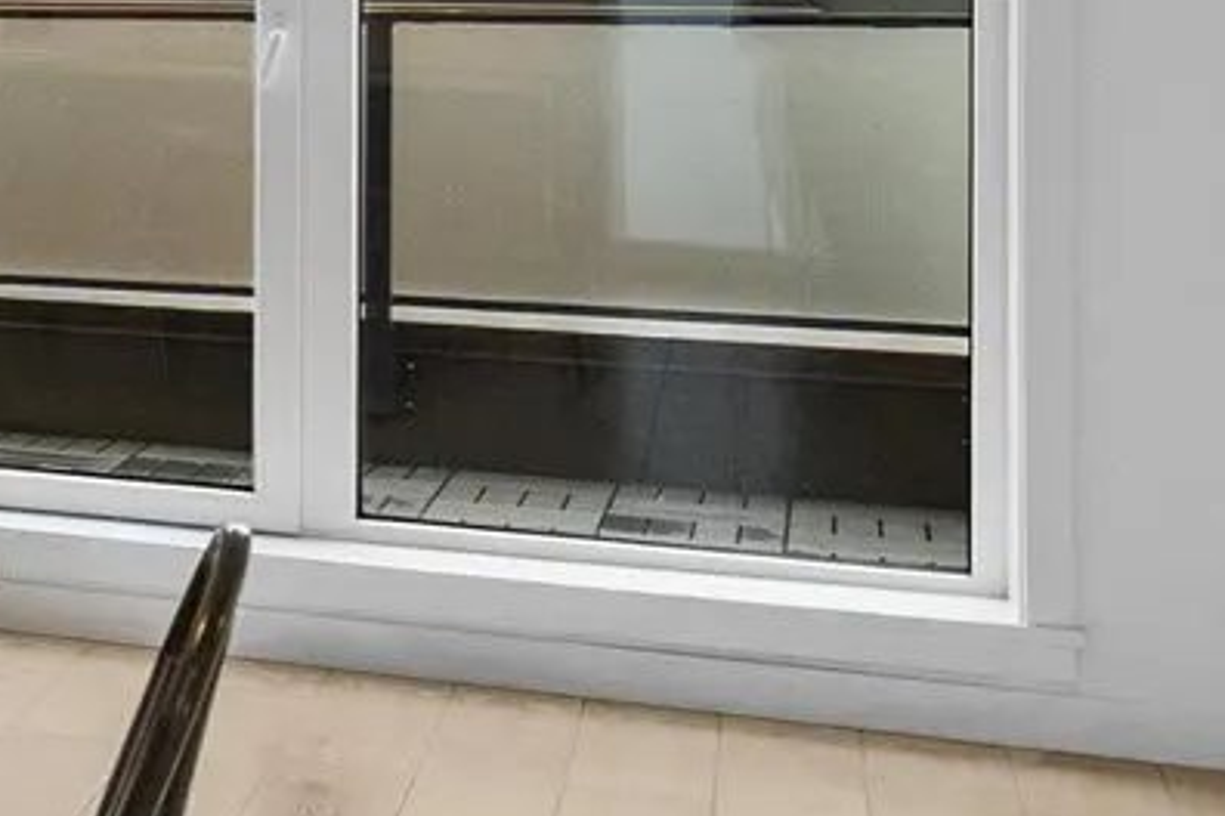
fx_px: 3164
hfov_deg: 12.6
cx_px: -2156
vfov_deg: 14.4
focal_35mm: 93
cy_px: -65
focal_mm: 12
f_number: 7.1
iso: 400
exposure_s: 1/25
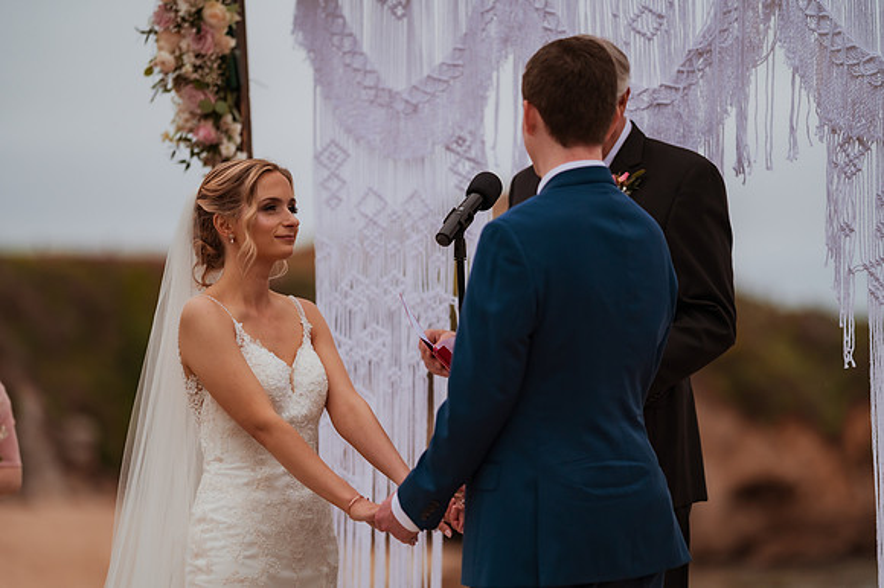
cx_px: 442
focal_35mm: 135
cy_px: 294
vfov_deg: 10.1
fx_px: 3313
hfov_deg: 15.2
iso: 500
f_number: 1.8
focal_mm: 135
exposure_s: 1/4000
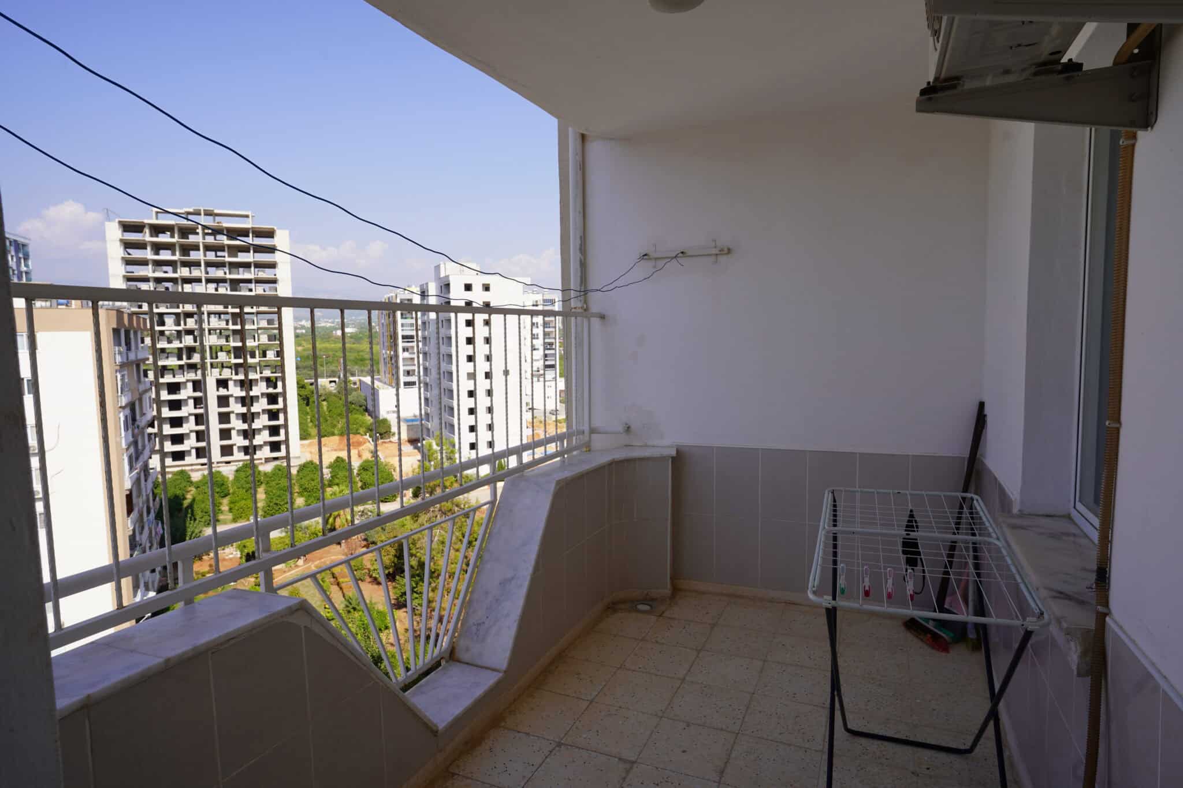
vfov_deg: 61.9
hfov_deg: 84.0
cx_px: 592
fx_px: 657
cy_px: 394
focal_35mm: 20
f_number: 10
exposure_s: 1/160
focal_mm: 20
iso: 100
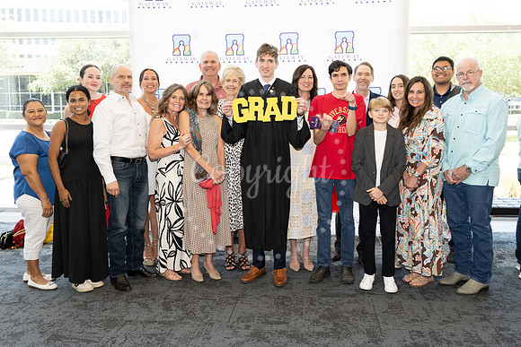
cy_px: 152
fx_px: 467
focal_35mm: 32
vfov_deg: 40.8
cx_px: 274
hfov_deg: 58.3
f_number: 5.6
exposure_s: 1/200
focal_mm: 27.5
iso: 800
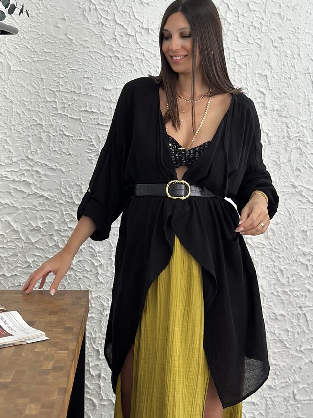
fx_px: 868
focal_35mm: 72
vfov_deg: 26.8
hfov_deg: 20.4
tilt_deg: -3.7
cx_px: 147
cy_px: 117
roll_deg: -0.5
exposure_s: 1/336
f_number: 1.78
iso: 80
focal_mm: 6.86
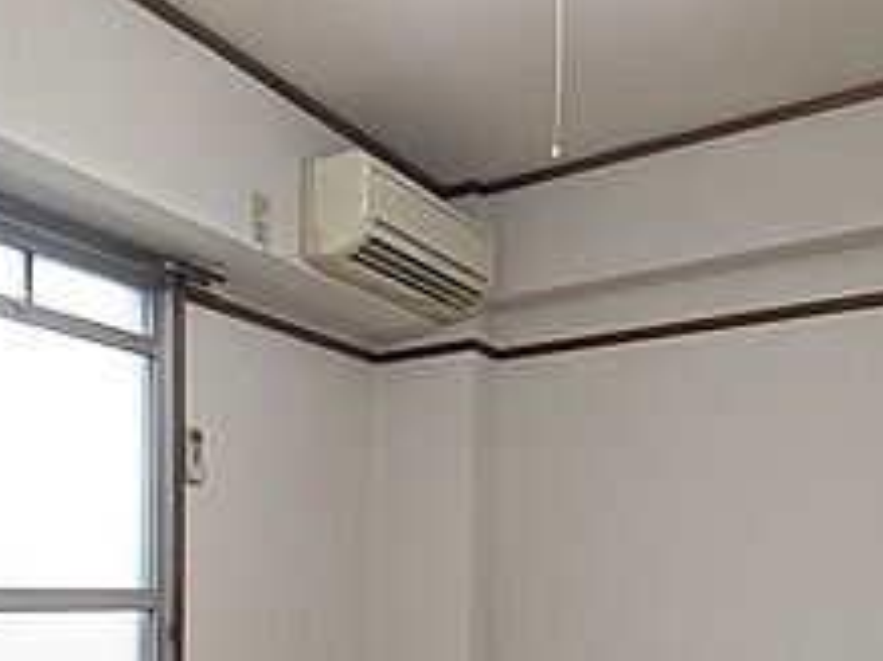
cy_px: 609
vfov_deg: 33.1
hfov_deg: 44.8
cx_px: 262
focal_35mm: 41
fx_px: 1045
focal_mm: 1.83
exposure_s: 1/120
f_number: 2.2
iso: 322
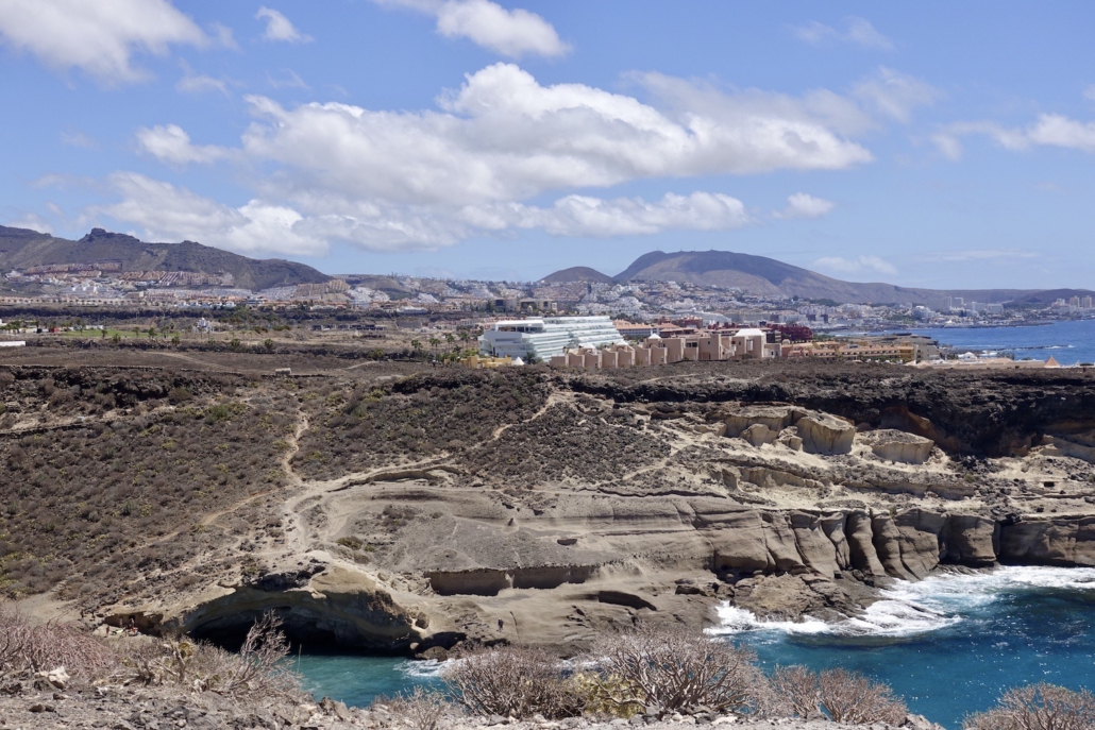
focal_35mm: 52
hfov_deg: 38.2
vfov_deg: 26.0
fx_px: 1582
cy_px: 365
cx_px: 548
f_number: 5.6
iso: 125
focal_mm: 18.89
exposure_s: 1/800
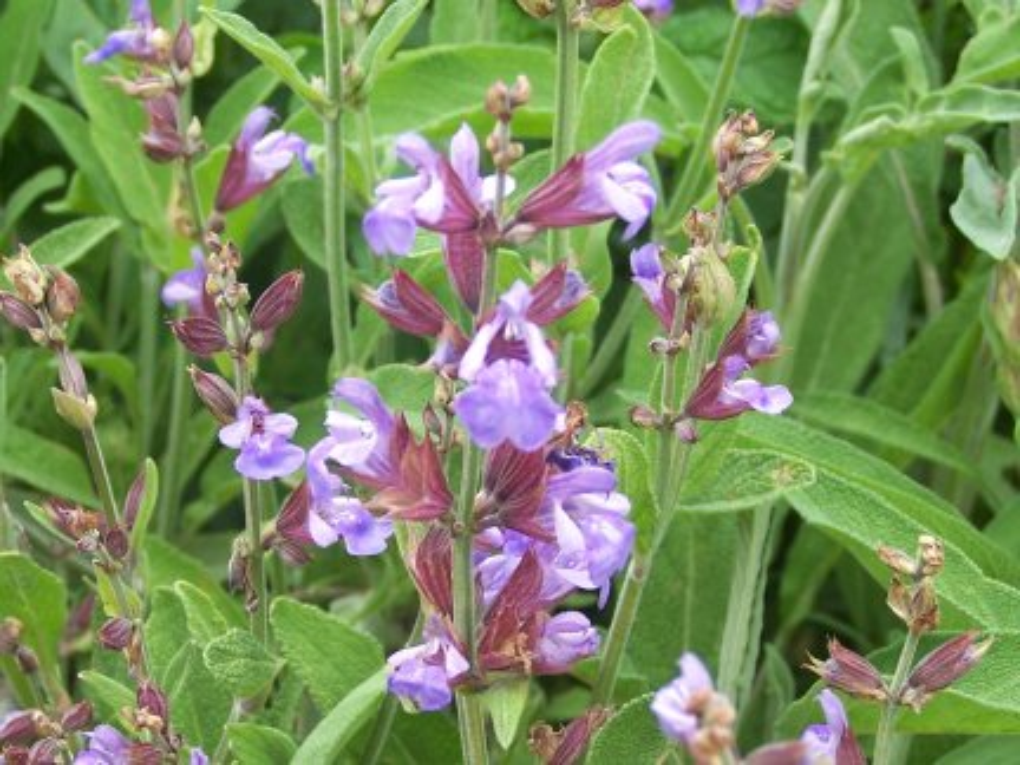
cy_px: 382
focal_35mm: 64
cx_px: 510
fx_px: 1886
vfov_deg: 22.9
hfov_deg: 30.3
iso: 80
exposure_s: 1/160
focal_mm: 10.7
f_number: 3.2
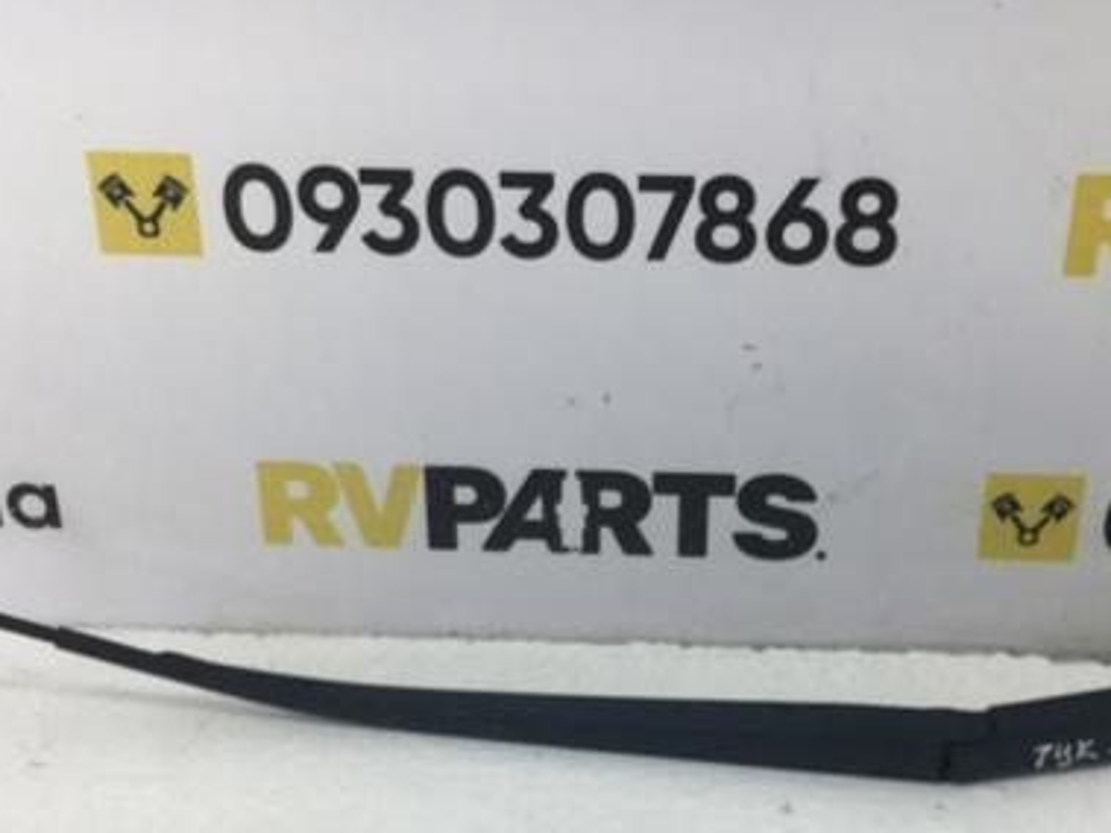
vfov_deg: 29.3
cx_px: 645
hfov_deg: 38.8
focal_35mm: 49
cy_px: 598
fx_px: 1572
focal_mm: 4.15
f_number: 2.2
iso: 32
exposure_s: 1/100
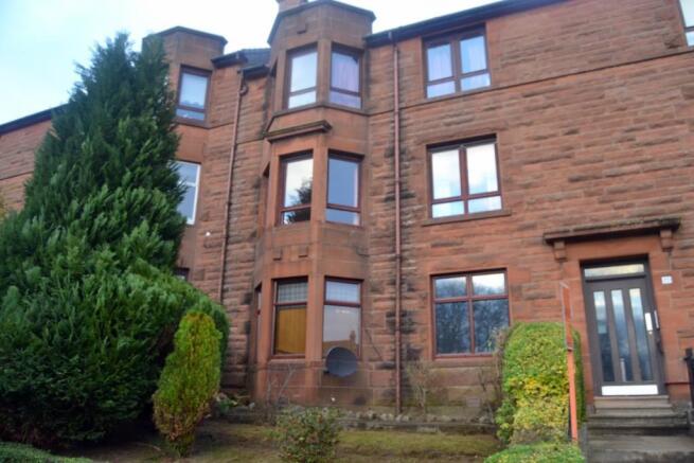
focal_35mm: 27
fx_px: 521
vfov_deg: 48.0
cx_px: 347
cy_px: 232
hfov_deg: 67.4
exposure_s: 1/80
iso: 400
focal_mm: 18
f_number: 4.5
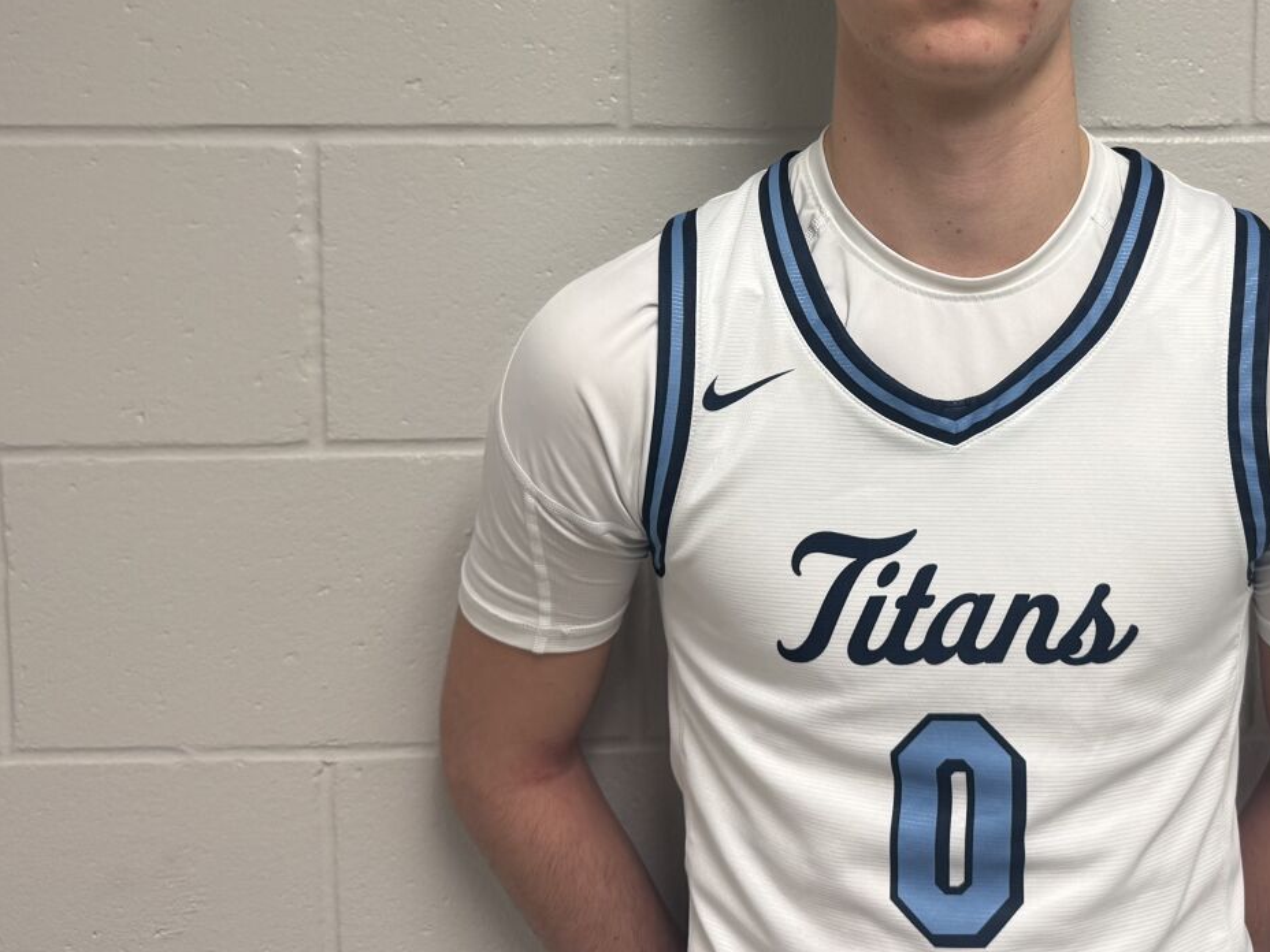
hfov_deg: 43.1
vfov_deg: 32.8
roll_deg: +0.0
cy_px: 207
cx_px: 872
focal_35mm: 43
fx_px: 1578
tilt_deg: -5.7
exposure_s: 1/120
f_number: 1.78
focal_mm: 6.76
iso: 200
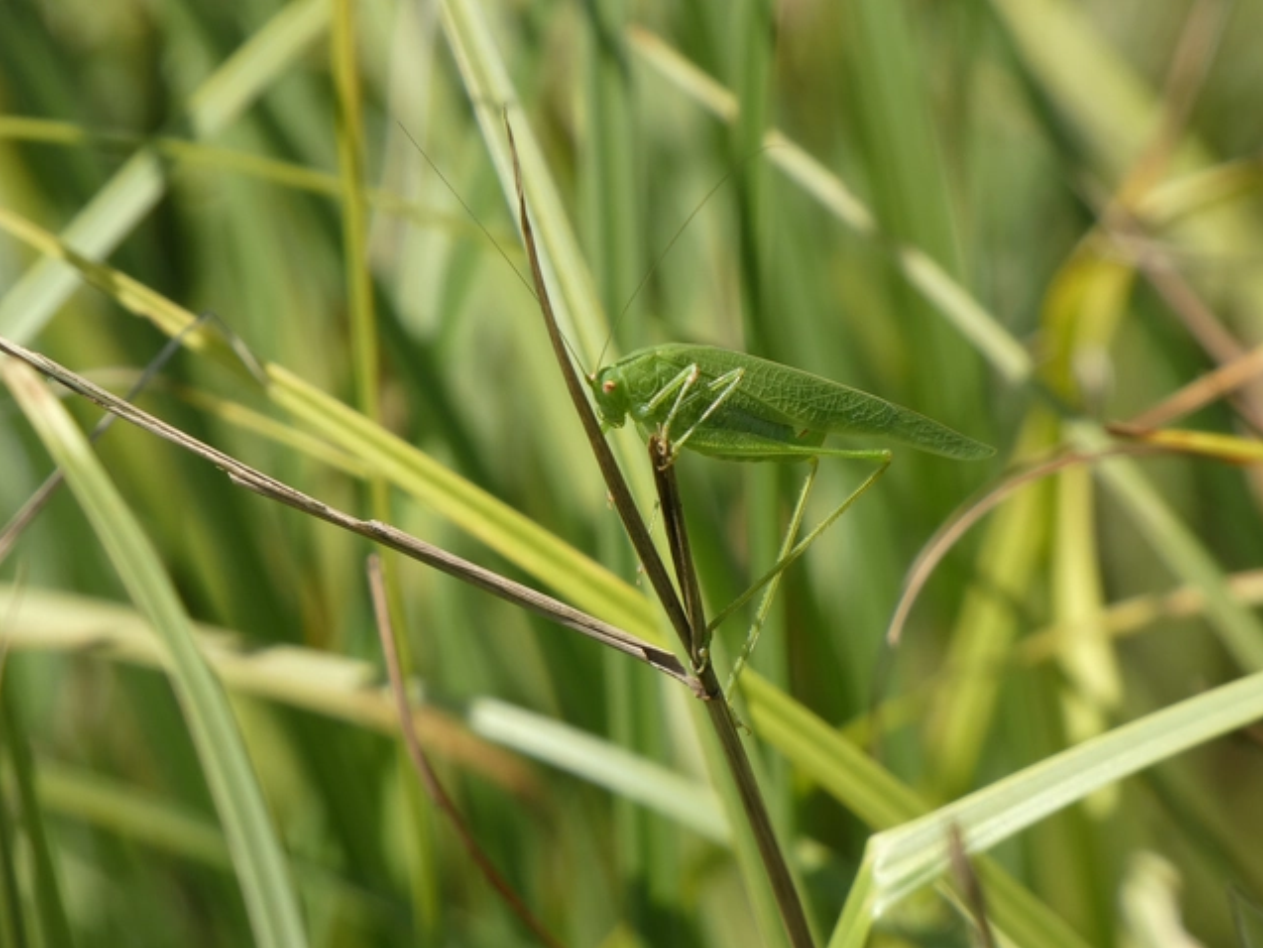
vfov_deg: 2.5
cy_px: 474
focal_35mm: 603
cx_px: 632
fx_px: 22005
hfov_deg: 3.3
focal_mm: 107.6
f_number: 5.6
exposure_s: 1/320
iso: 80
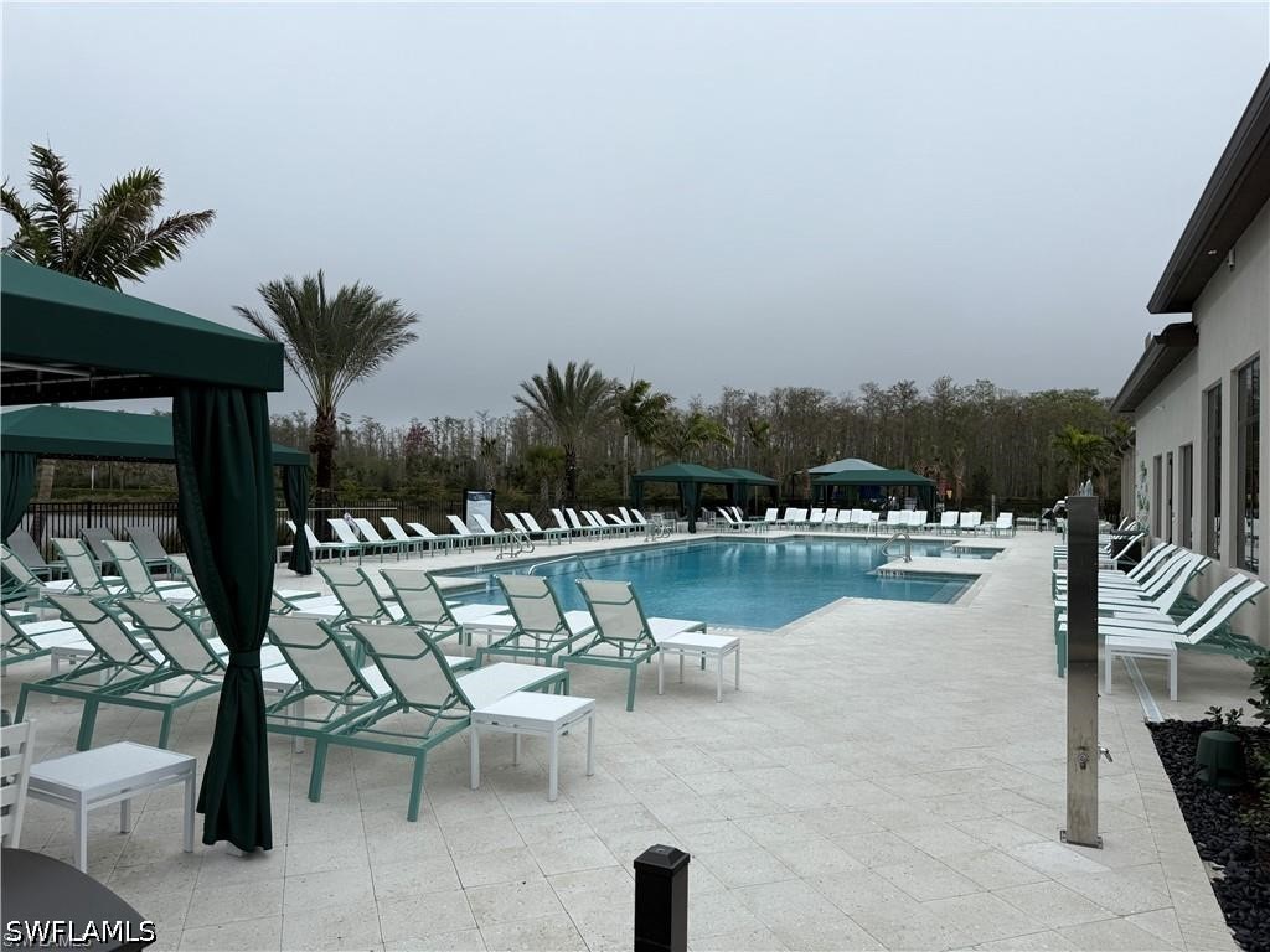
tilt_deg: +0.2
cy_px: 476
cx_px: 635
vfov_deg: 56.8
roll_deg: -0.6
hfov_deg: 71.6
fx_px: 881
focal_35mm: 24
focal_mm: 6.76
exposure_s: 1/788
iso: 80
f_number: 1.78
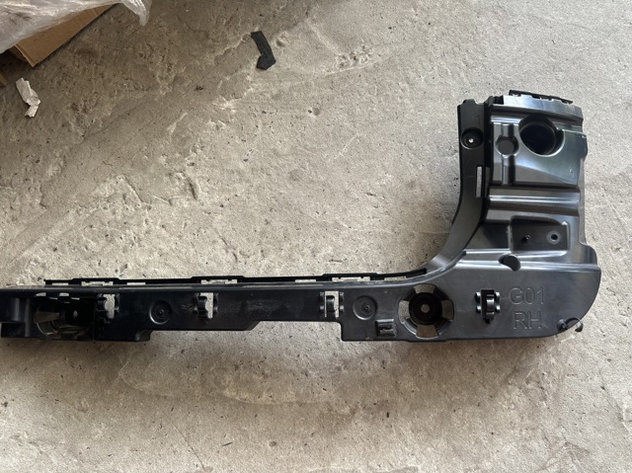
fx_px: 438
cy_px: 236
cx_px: 316
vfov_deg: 56.8
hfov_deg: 71.6
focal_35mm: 24
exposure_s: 1/121
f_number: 1.78
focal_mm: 6.86
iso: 80
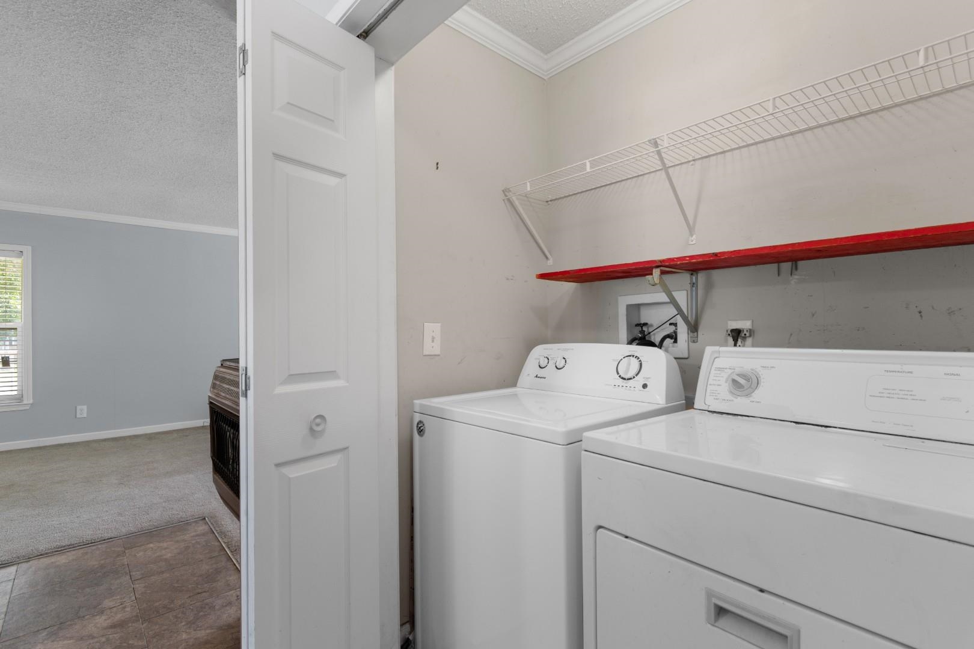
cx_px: 487
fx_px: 433
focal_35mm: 16
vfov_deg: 73.7
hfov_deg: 96.7
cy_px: 324
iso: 100
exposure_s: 1/5
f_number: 4.8
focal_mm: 11
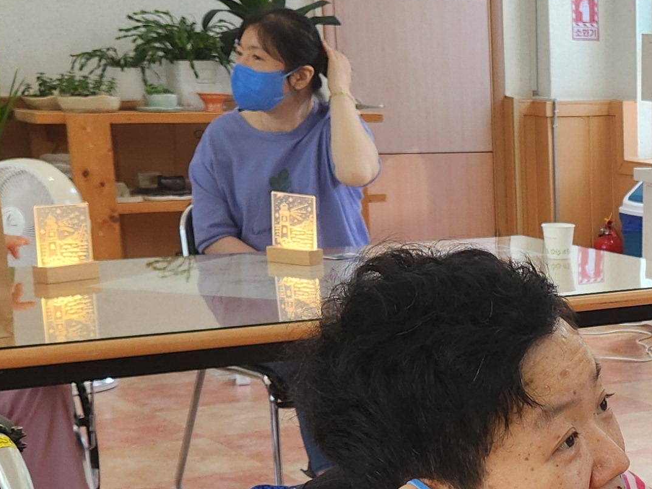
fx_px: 1619
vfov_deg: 16.9
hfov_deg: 20.2
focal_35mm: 86
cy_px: 448
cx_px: 921
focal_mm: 5.4
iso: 80
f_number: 1.8
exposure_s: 1/120
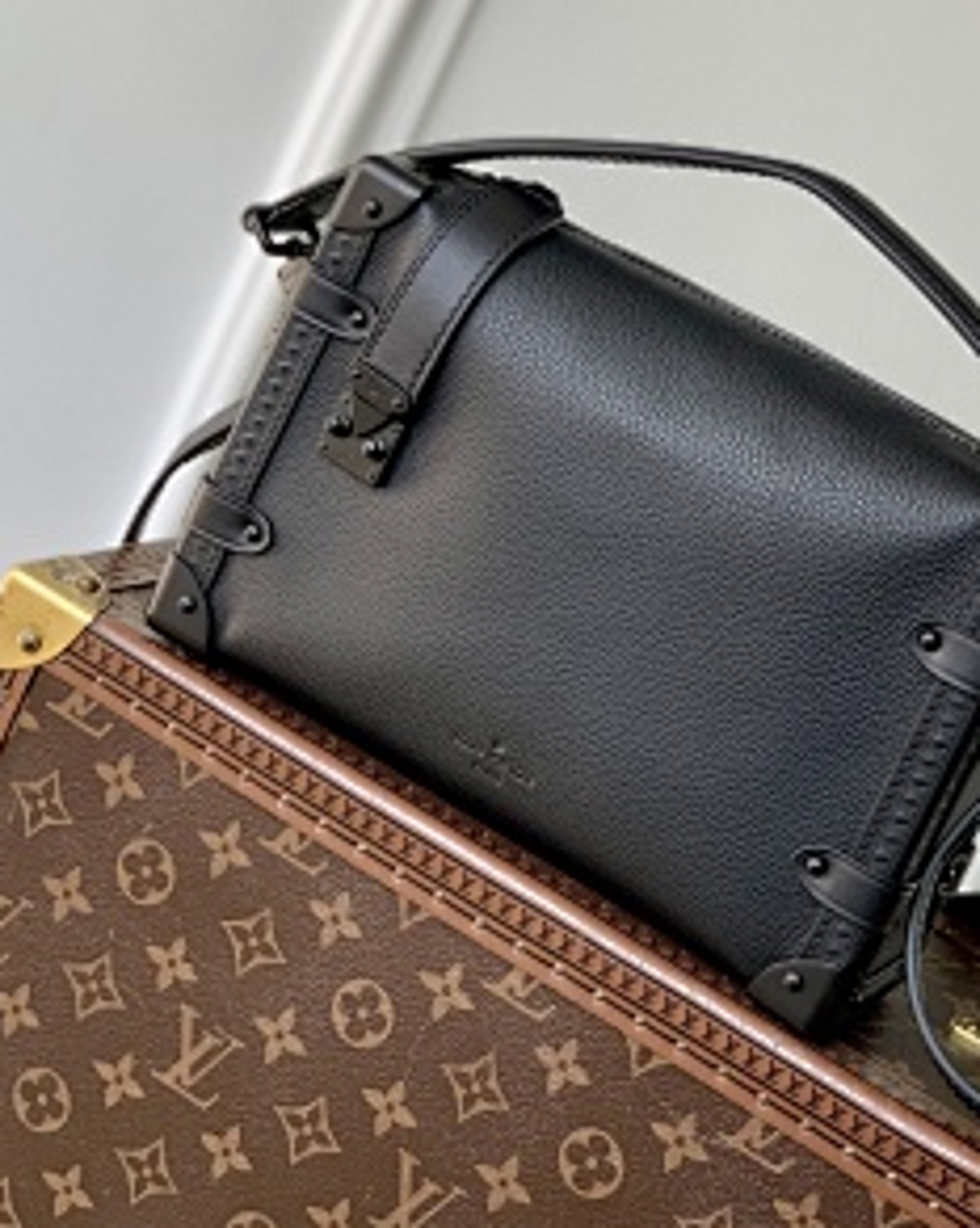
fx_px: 3159
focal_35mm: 87
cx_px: 646
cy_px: 366
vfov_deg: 21.9
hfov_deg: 17.6
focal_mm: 6
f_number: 2.4
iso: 20
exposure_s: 1/122
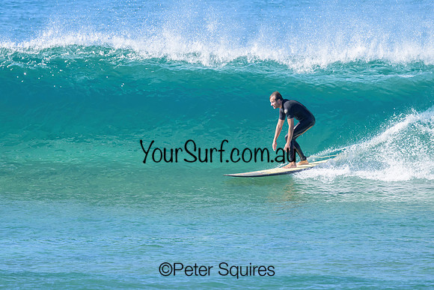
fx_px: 9168
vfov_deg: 1.8
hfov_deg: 2.7
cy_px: 101
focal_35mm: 760
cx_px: 181
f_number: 11
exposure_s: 1/1250
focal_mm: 560
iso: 1000
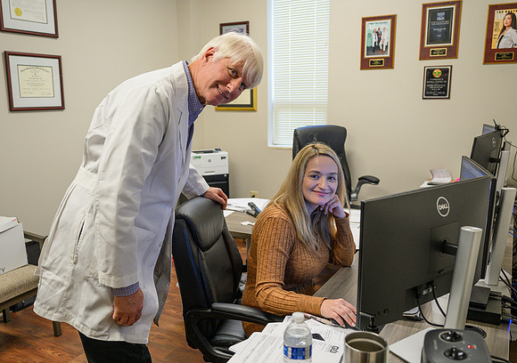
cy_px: 191
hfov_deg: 56.7
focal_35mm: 33
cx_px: 240
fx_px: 478
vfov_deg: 41.6
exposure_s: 1/100
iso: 640
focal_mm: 30
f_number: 3.5
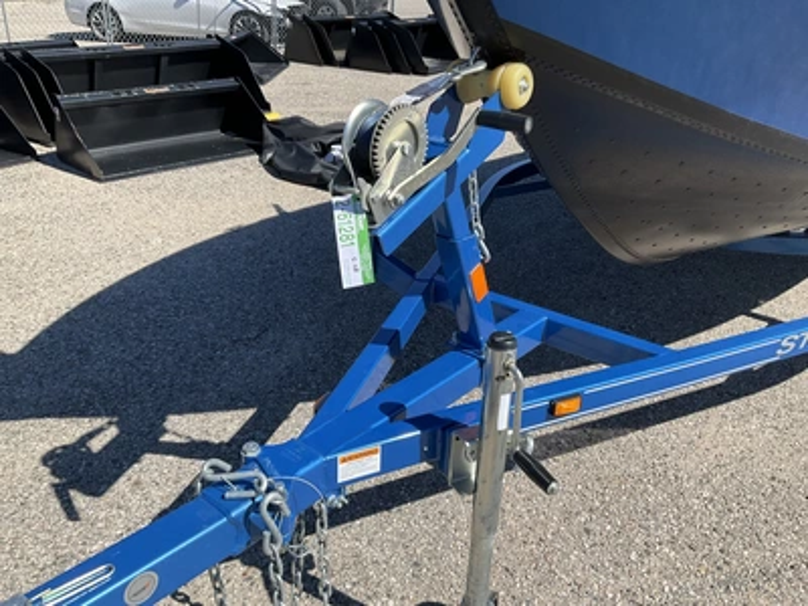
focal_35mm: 29
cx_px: 404
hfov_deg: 61.7
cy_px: 303
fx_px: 677
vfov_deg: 48.2
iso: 25
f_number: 1.8
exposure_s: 1/1377
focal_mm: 3
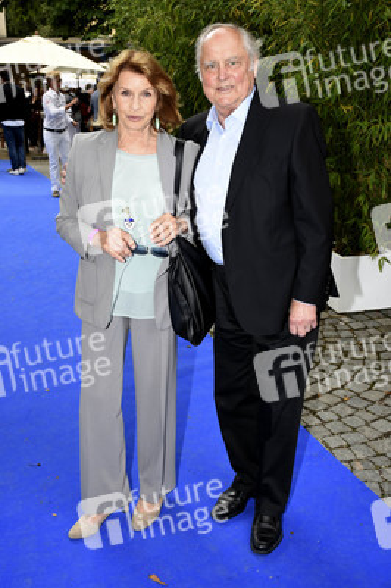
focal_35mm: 39
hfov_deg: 34.2
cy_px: 294
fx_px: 636
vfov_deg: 49.6
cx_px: 196
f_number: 3.8
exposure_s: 1/160
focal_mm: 26
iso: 100
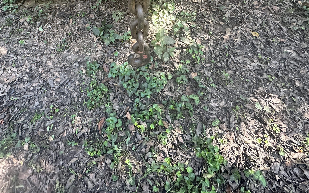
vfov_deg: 52.6
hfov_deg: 81.6
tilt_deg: -46.6
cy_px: 32
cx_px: 128
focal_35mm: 21
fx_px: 177
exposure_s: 1/99
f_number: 2.2
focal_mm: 2.22
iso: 250
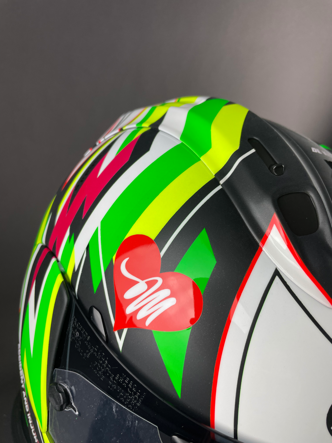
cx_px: 166
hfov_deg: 53.1
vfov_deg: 67.3
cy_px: 222
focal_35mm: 26
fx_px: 332
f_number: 1.6
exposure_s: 1/221
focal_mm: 4.2
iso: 32
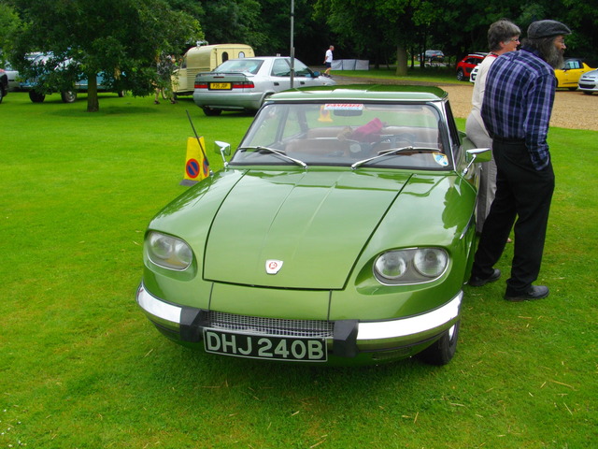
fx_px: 691
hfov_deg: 46.8
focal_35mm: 40
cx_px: 299
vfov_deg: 36.0
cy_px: 224
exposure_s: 1/200
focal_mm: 7.1
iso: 100
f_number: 6.3
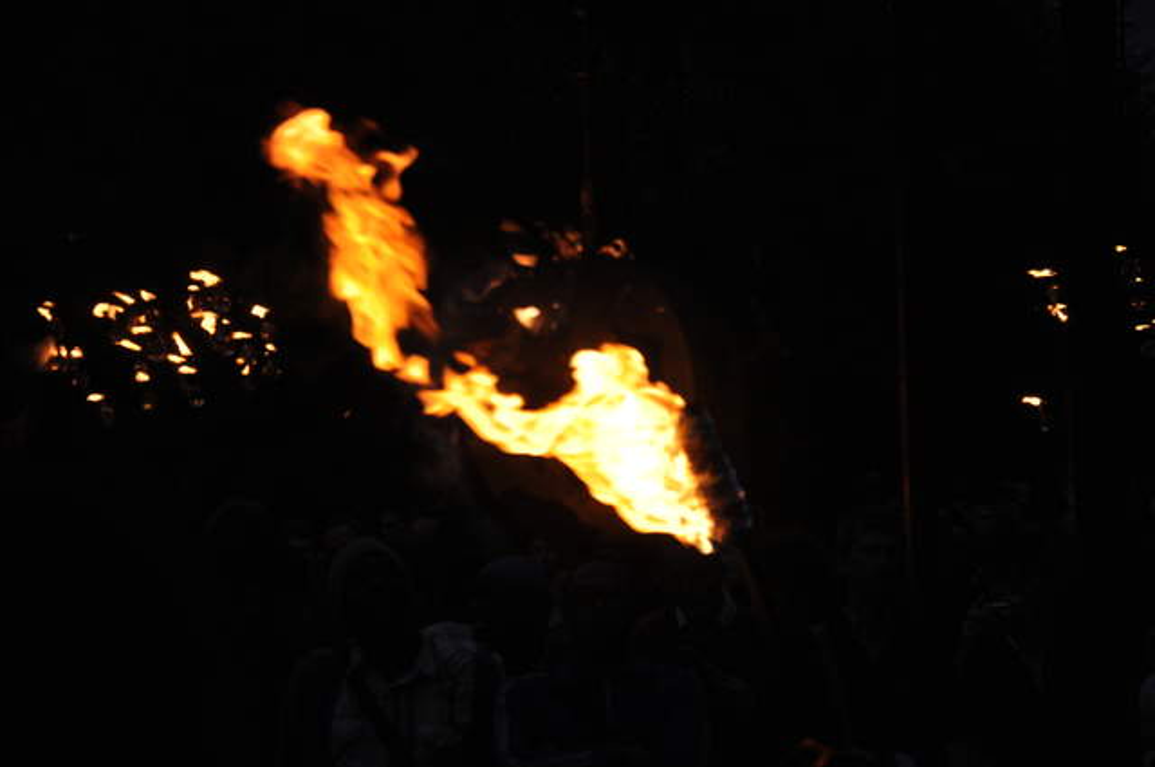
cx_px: 578
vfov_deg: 10.1
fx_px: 4326
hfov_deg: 15.2
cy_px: 384
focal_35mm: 135
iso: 320
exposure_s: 1/125
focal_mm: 90
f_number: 5.6
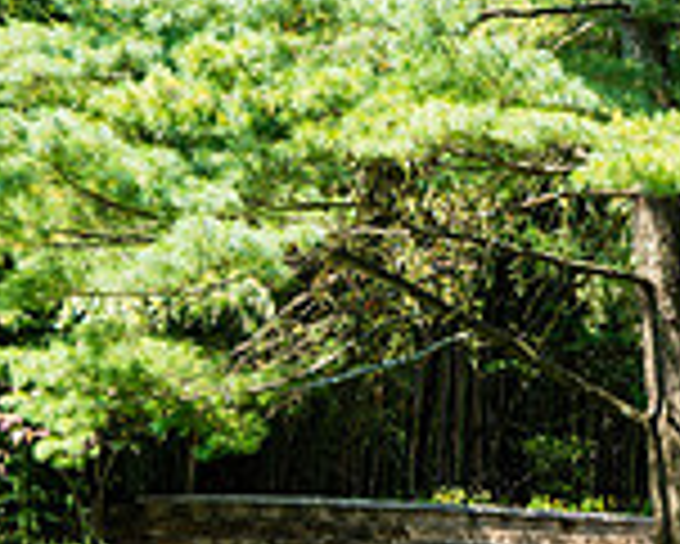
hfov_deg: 11.7
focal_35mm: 158
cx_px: 1031
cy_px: 641
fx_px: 3182
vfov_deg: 9.7
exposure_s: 1/100
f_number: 7.1
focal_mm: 42
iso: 125
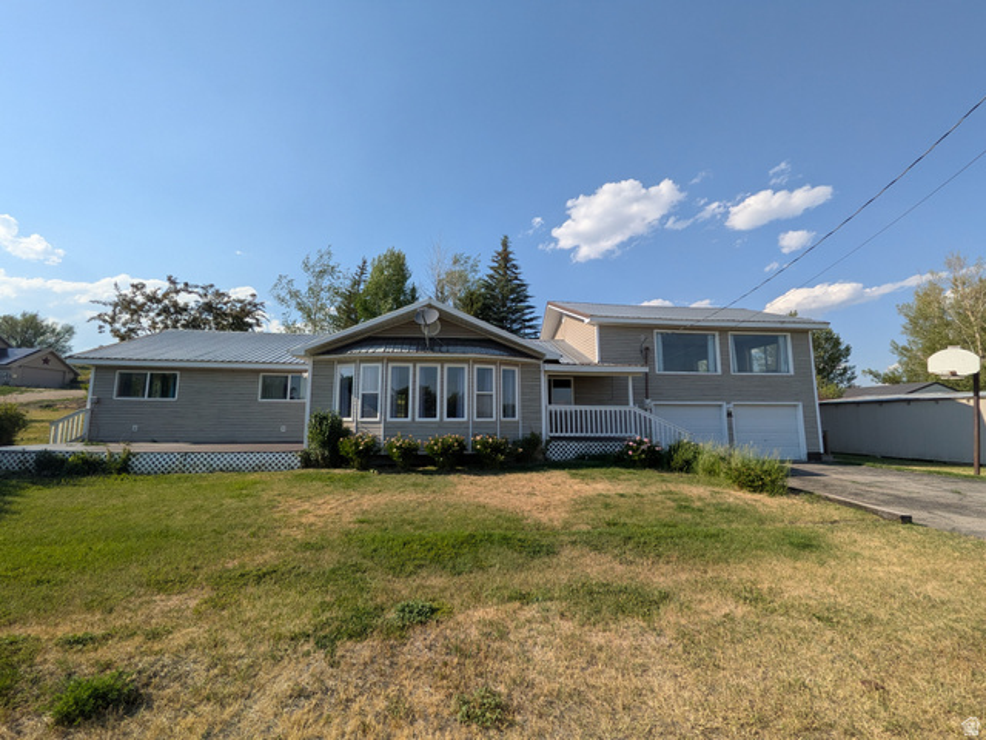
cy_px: 370
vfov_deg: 85.7
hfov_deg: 102.1
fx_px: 399
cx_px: 493
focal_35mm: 14
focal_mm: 1.85
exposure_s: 1/1965
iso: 51
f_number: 2.2
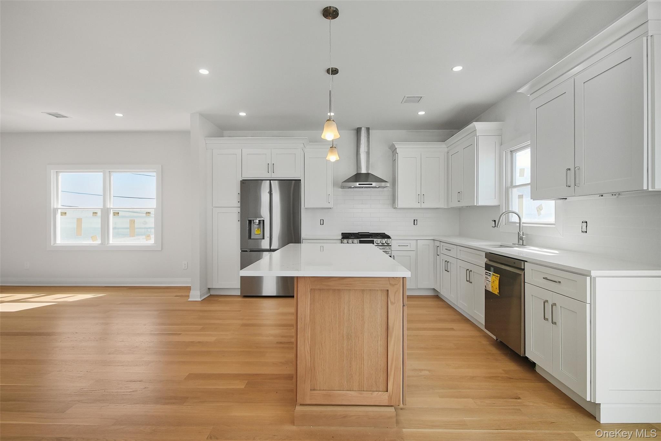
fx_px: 275
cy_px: 220
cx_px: 330
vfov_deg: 77.3
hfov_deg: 100.4
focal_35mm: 15
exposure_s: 1/160
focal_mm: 10
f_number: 4
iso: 80
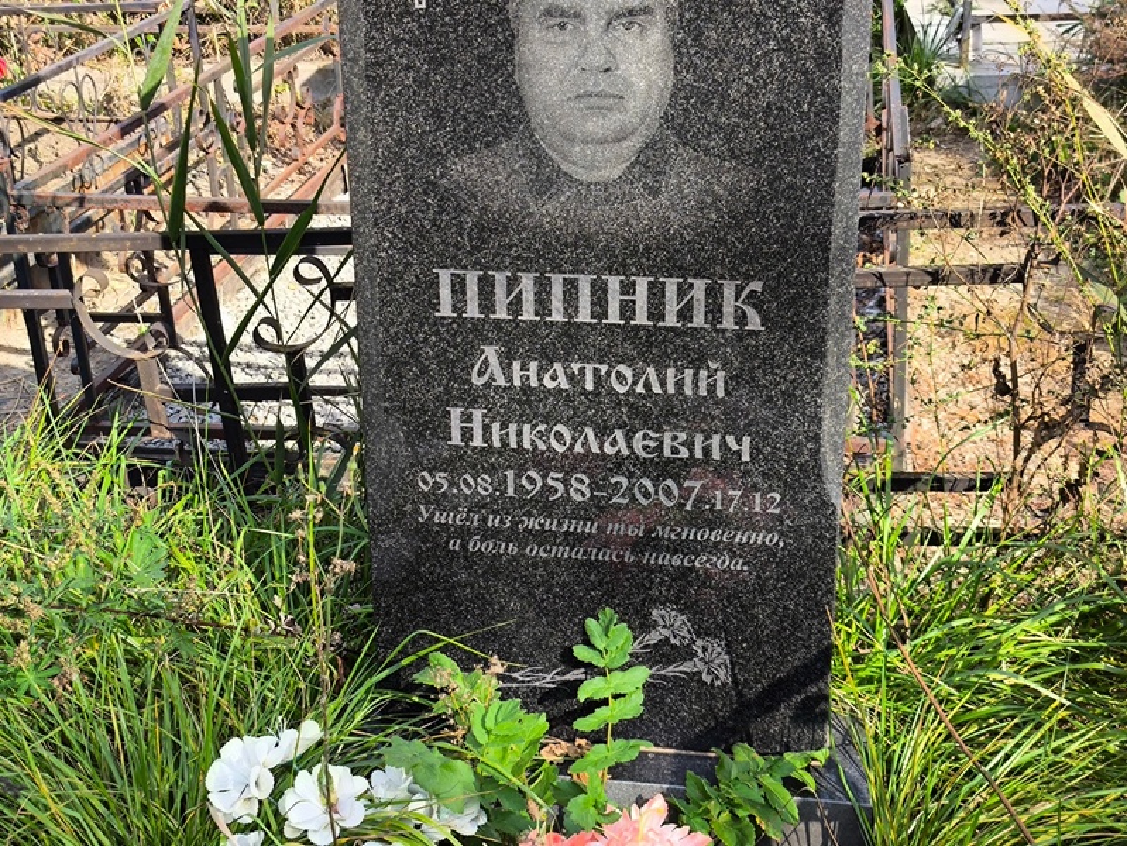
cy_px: 423
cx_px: 564
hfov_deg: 38.2
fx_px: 1629
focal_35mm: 50
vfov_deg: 29.1
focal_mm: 4.71
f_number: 1.7
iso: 50
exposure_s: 1/444
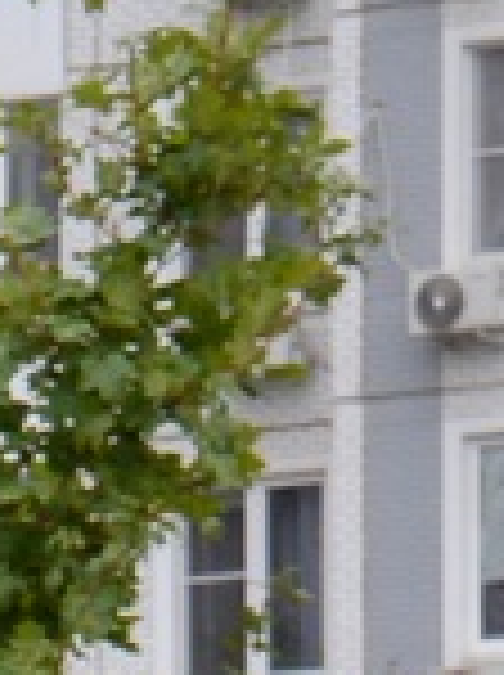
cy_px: 1620
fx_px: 10669
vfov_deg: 3.6
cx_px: -1838
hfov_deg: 2.6
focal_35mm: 548
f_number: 5.6
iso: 220
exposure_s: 1/125
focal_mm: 38
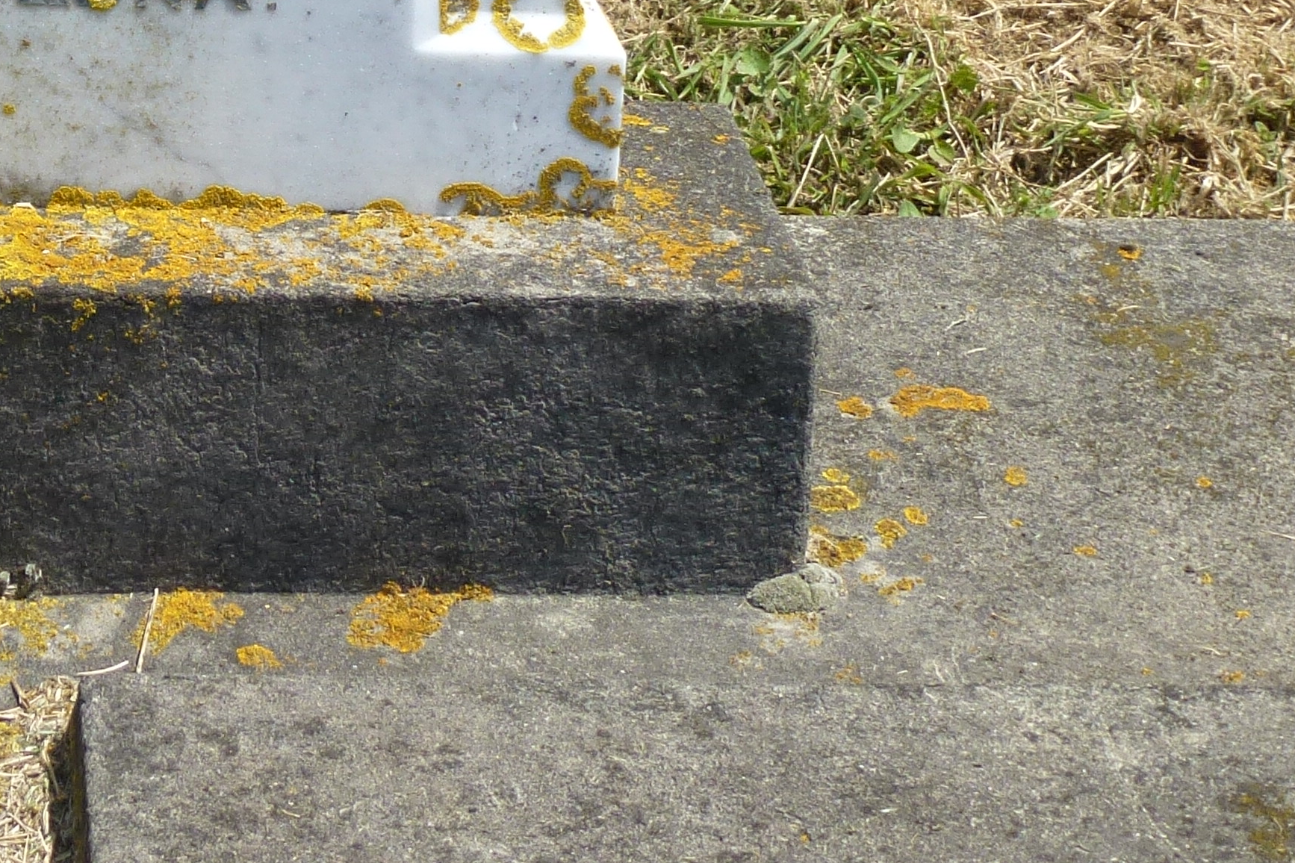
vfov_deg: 10.7
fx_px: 4568
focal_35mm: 127
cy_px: -8
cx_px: -45
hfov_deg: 15.8
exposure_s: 1/640
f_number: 4.1
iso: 100
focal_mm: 8.7
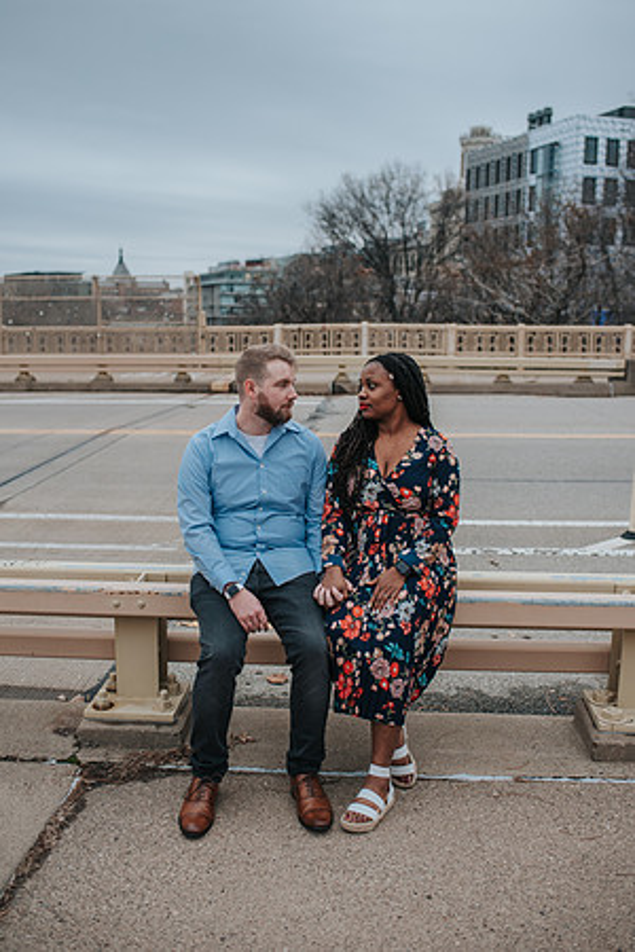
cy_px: 476
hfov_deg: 37.9
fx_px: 926
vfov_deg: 54.4
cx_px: 318
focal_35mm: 35
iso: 560
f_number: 2.8
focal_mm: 35
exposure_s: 1/320
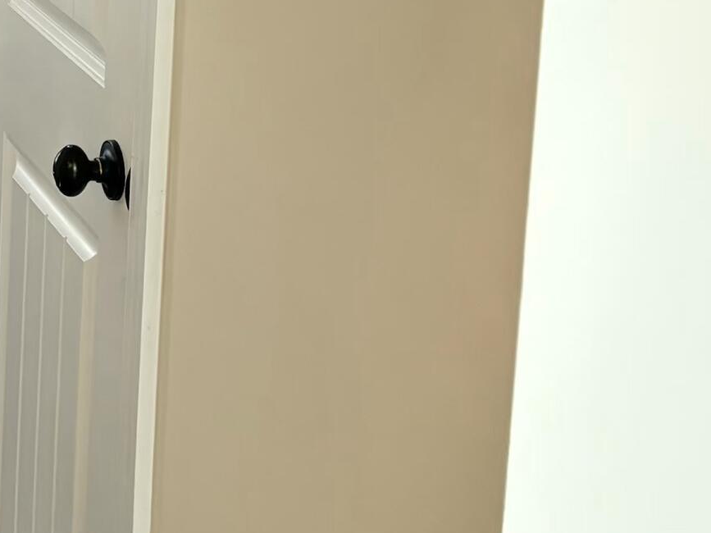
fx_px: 1848
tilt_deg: -6.2
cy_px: -186
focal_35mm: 90
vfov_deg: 15.5
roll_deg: -0.5
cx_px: -485
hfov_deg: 18.2
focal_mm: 5.96
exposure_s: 1/60
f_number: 1.6
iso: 250
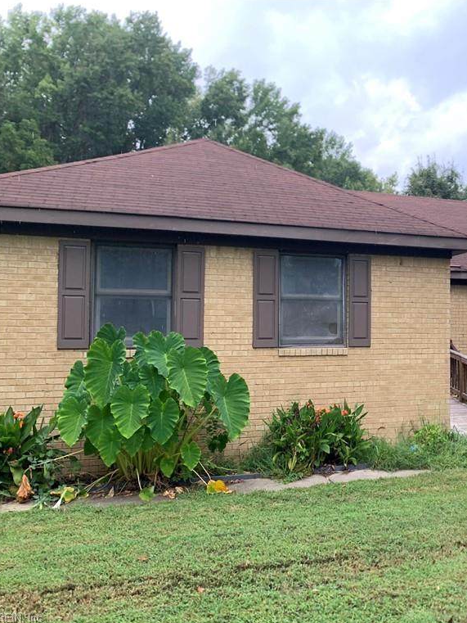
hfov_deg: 38.2
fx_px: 629
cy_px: 311
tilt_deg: +3.3
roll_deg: -1.1
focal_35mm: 35
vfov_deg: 52.6
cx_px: 414
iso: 25
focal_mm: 4.25
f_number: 1.8
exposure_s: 1/122
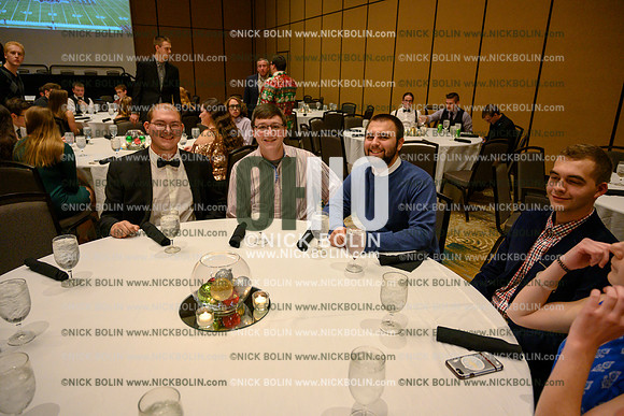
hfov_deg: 73.7
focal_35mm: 24
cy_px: 208
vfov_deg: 53.2
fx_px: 416
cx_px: 312
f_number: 4
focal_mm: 24
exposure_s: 1/100
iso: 4000
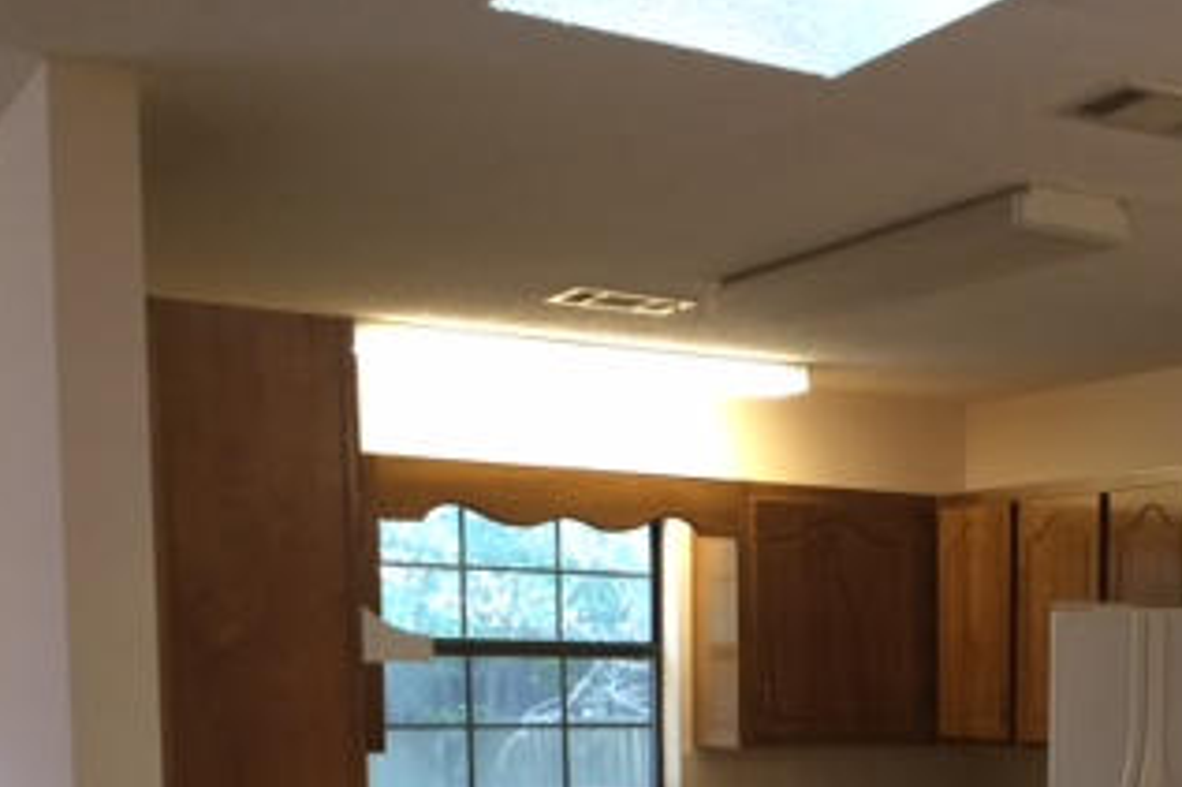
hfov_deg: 30.4
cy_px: 880
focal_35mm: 63
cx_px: 1085
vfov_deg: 20.5
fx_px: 2067
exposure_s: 1/30
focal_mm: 4.12
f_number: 2.2
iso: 80
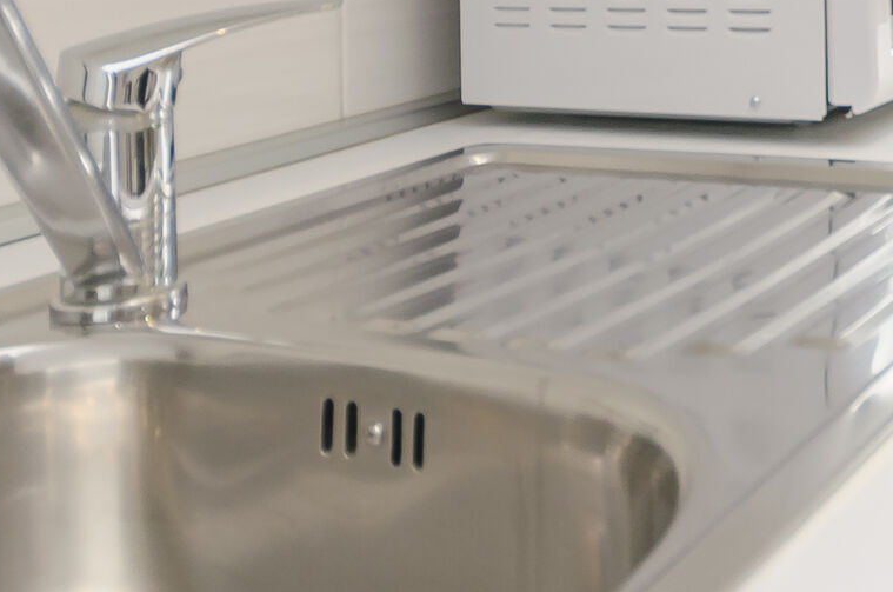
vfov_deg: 20.6
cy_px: -140
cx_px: 846
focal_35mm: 61
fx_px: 1506
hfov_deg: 31.1
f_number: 4.2
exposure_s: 1/60
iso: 200
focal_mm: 11
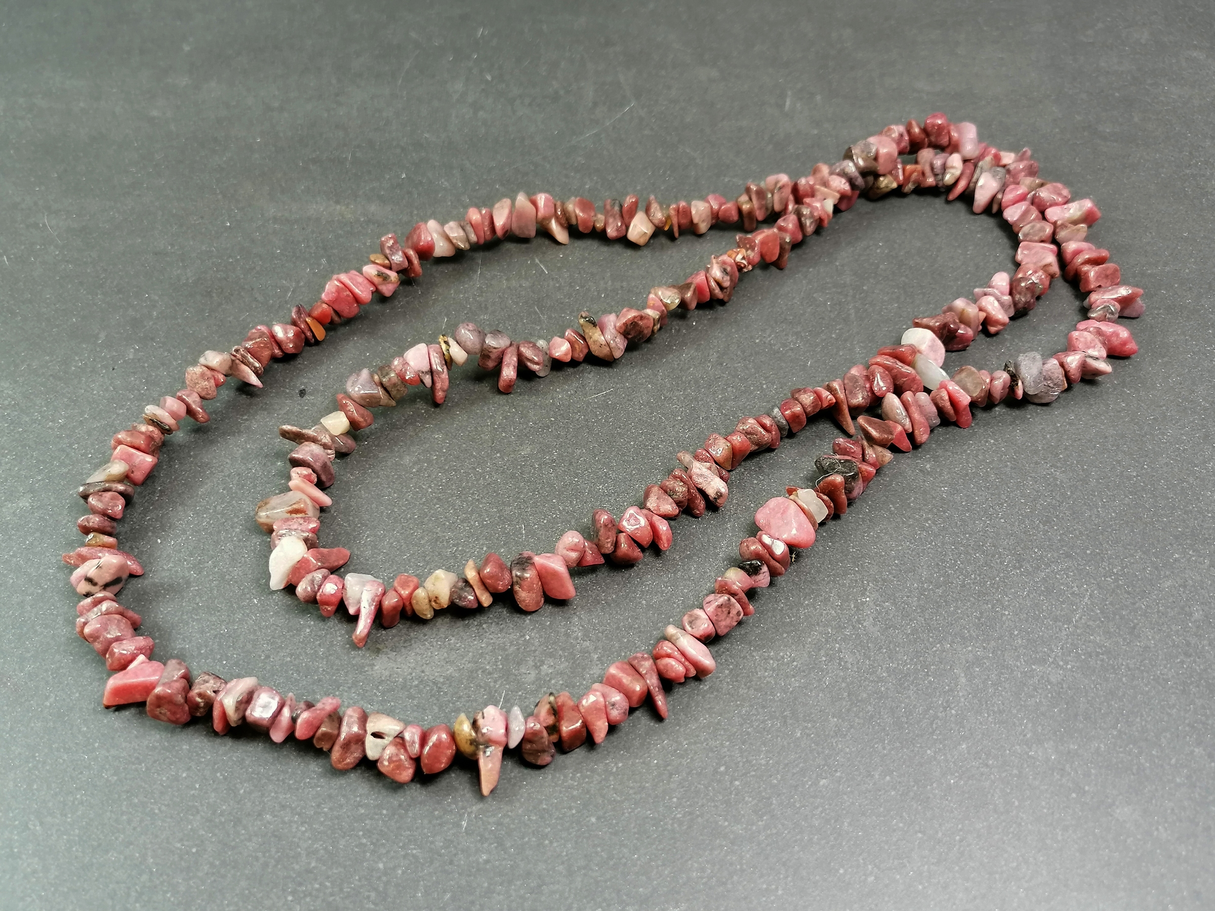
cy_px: 456
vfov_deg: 44.2
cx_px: 608
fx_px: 1123
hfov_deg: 56.8
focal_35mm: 32
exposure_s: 1/50
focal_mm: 4.75
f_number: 1.8
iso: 80
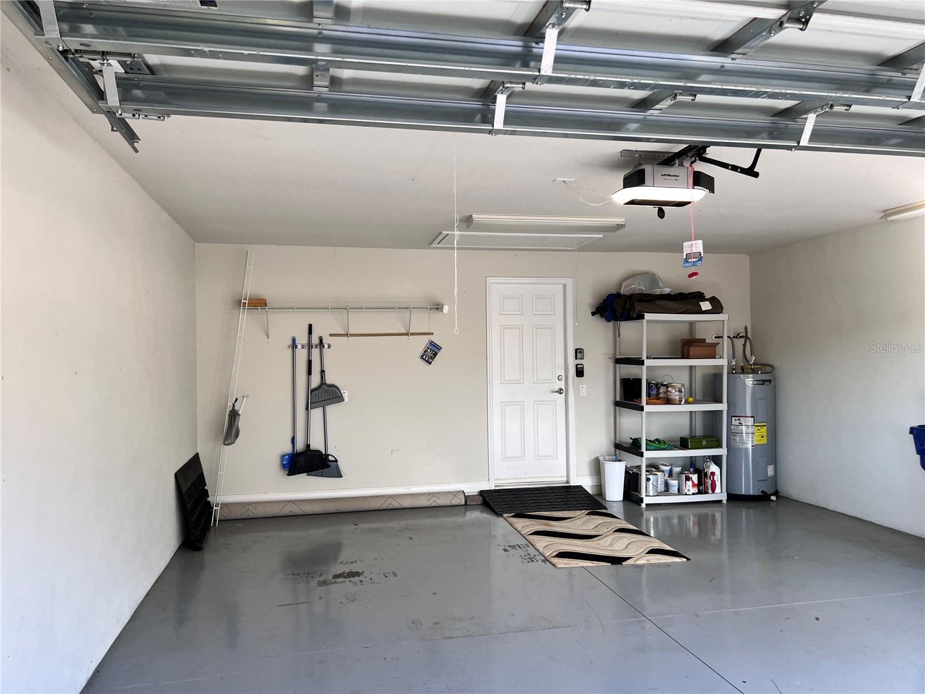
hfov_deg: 67.3
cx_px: 462
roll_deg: +1.0
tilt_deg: +2.8
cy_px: 347
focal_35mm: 26
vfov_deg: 53.1
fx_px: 695
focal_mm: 5.7
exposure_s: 1/120
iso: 40
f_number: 1.5
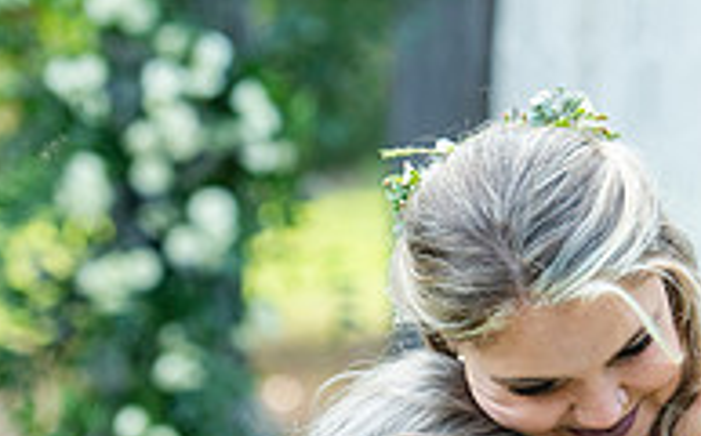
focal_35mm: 368
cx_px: 617
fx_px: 7020
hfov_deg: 5.7
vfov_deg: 3.5
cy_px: 552
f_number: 3.5
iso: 400
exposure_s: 1/250
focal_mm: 120
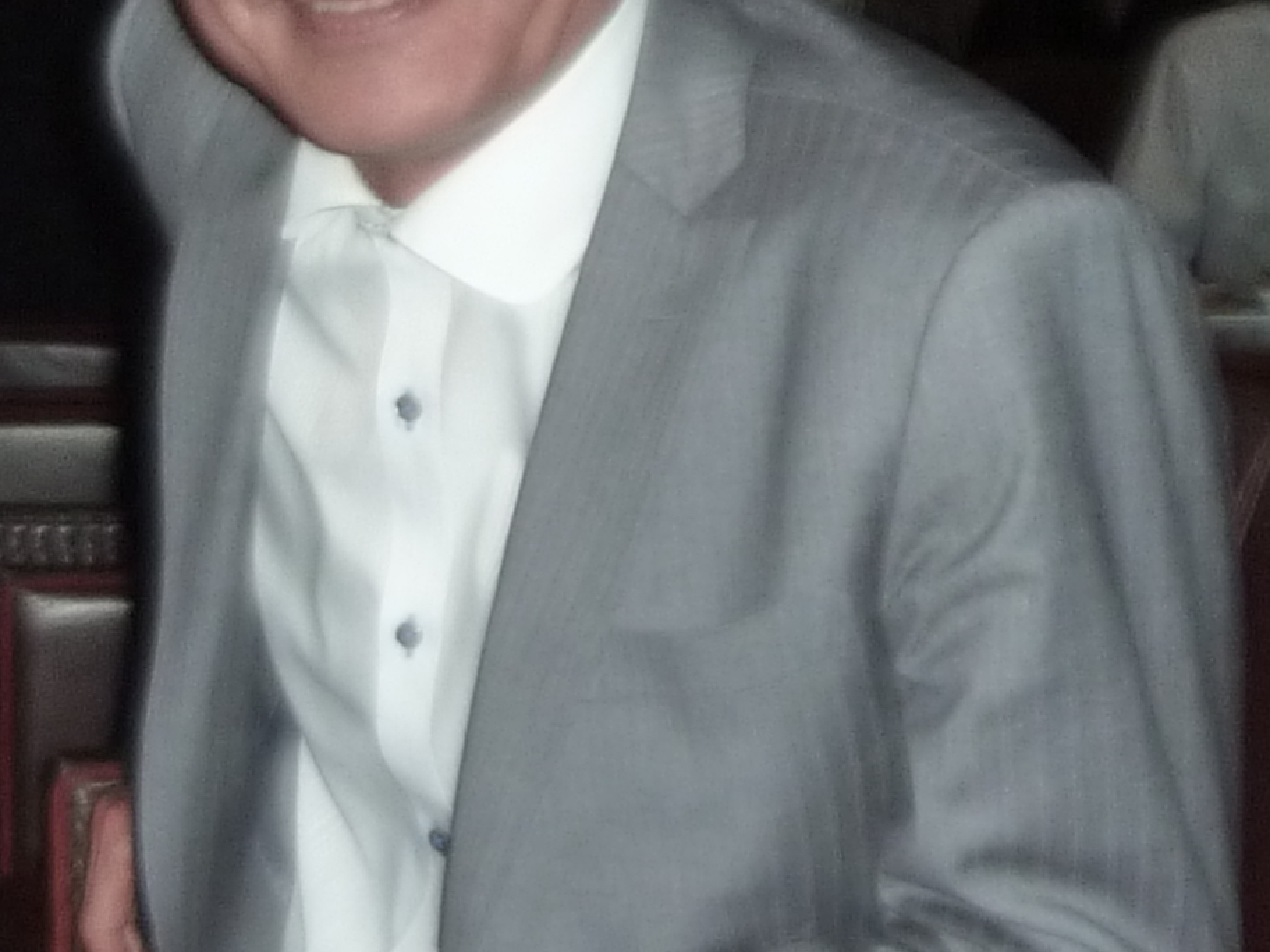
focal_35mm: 101
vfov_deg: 14.5
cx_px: 171
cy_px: 113
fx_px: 3706
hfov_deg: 19.2
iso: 200
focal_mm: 4.1
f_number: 3.3
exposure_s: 1/30
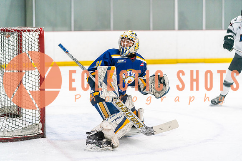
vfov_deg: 12.0
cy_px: 80
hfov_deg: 17.9
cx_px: 121
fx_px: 766
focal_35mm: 114
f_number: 2.8
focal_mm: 114
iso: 3200
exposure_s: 1/1250
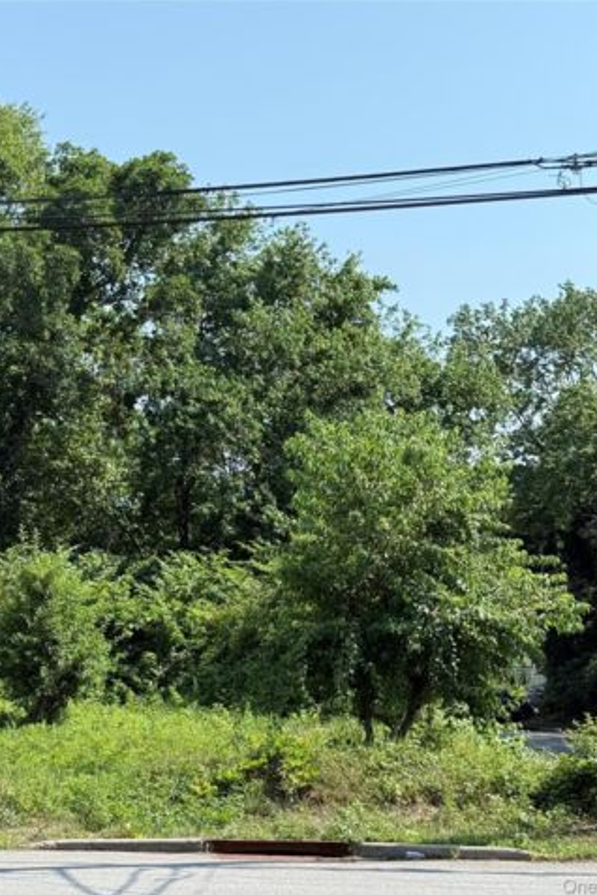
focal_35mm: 67
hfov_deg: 20.0
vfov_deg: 30.1
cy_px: 448
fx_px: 1666
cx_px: 79
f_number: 1.78
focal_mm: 6.76
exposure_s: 1/2577
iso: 100
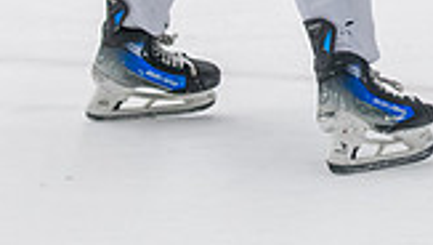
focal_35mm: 423
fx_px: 4861
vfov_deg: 2.9
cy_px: -242
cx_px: 524
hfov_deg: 5.1
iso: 2000
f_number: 3.2
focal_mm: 82
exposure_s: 1/640
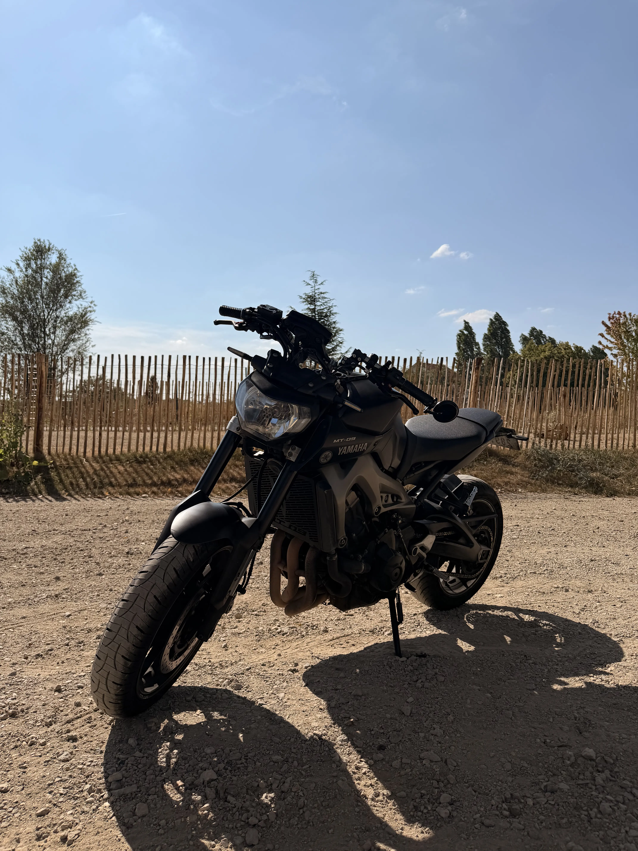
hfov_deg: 56.8
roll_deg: -0.1
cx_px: 319
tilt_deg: -1.0
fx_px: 590
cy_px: 426
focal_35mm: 24
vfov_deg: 71.6
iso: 80
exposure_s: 1/10309
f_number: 1.78
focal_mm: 6.76
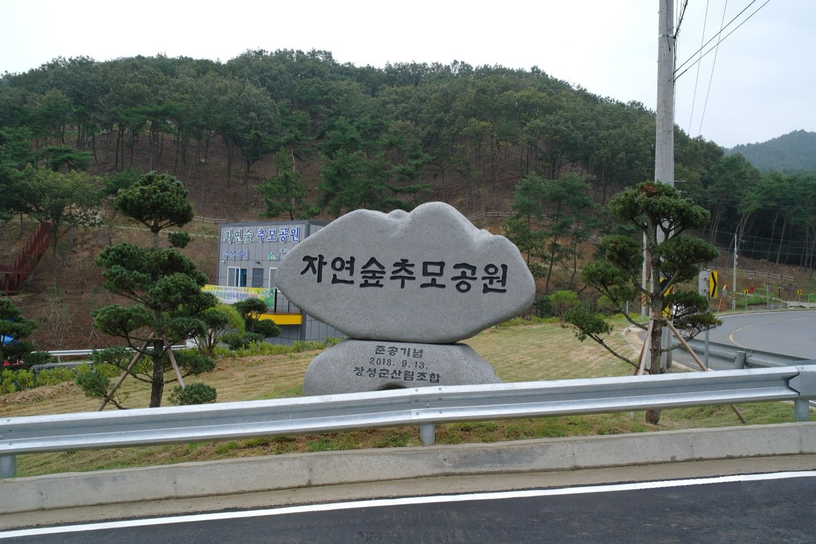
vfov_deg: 47.9
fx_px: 612
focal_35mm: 27
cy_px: 272
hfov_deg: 67.4
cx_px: 408
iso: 100
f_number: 9
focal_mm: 18
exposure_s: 1/60
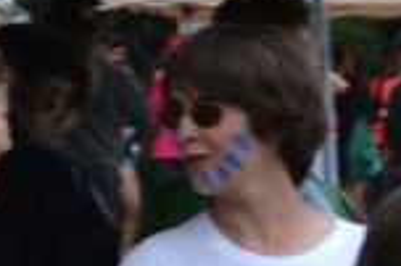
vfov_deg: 2.8
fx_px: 5408
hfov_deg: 4.1
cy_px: 523
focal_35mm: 486
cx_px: 1169
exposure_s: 1/640
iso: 400
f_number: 5.6
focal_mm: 48
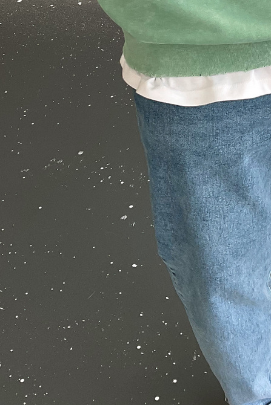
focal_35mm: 72
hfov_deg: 18.2
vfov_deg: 25.7
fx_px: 813
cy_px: -56
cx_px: 301
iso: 50
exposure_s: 1/120
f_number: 1.8
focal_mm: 3
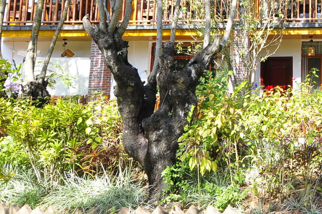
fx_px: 339
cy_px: 32
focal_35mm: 38
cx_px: 337
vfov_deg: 33.6
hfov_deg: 42.2
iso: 400
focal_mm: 12
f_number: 8
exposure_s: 1/125
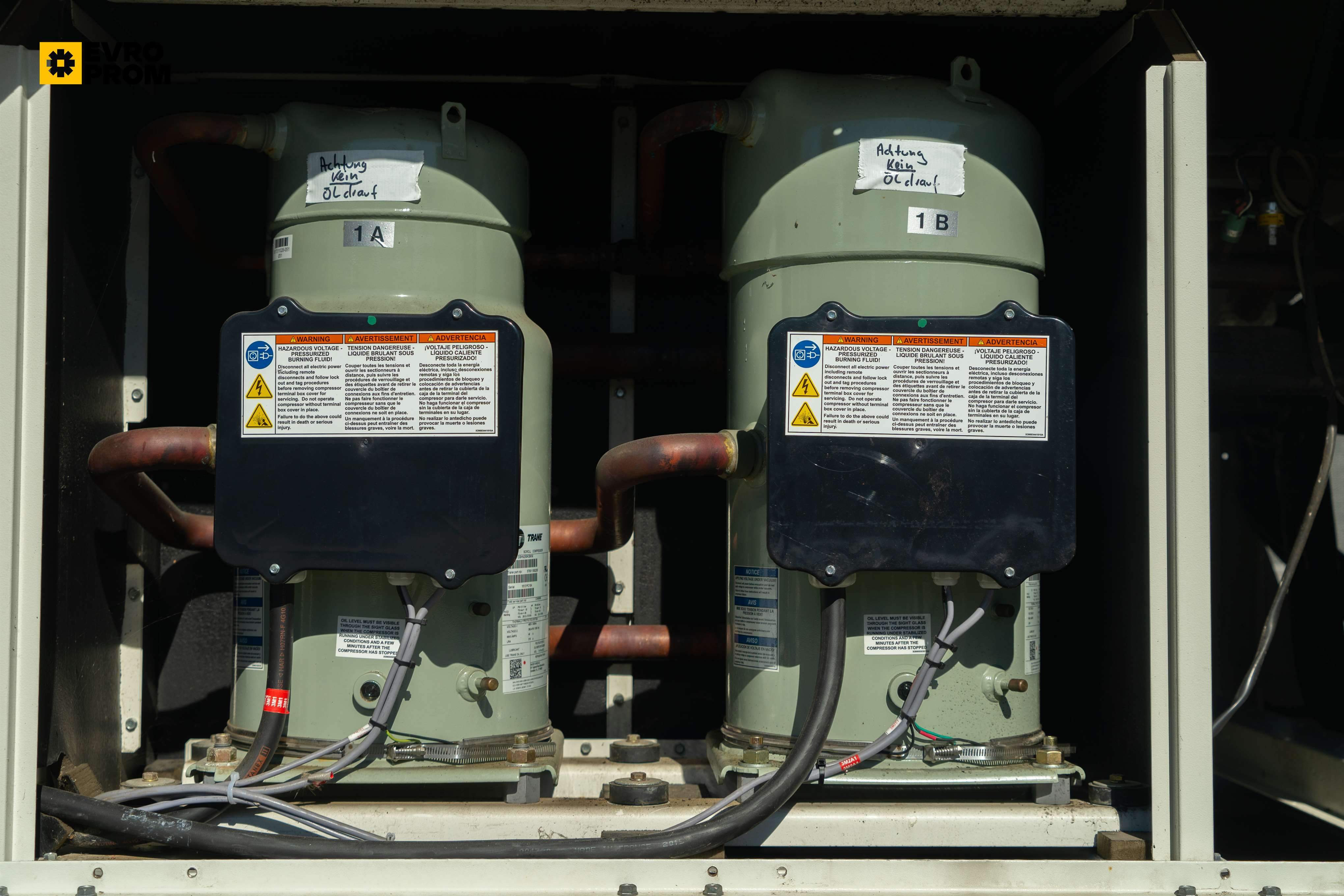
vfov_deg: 28.1
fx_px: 1792
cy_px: 448
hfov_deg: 41.1
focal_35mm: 48
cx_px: 672
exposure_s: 1/640
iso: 100
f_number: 5.6
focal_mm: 48
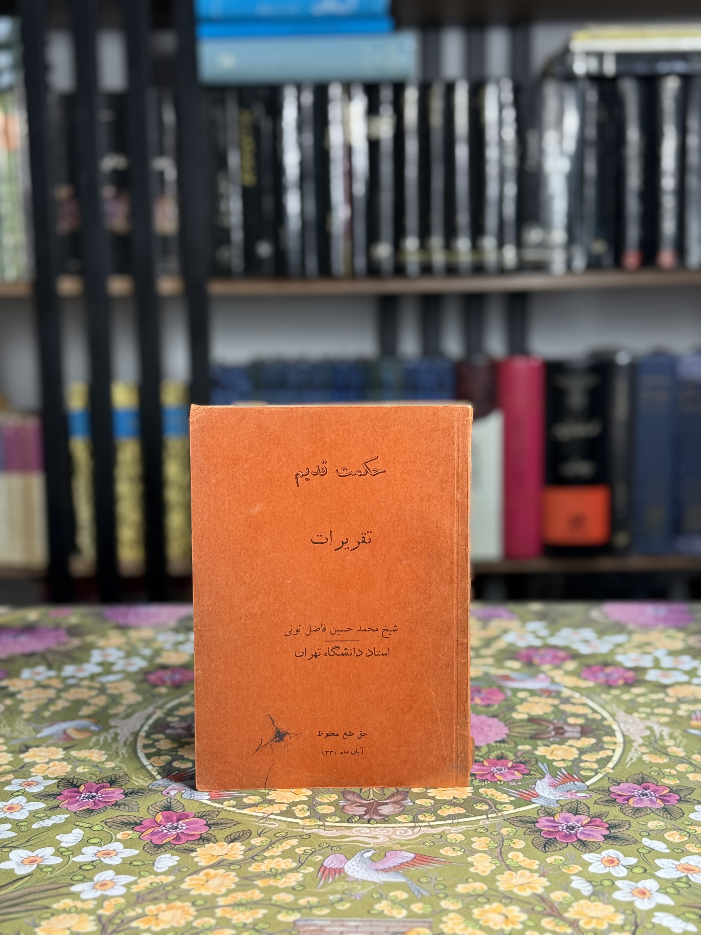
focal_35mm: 48
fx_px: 1296
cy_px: 468
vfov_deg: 39.7
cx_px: 350
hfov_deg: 30.3
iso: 125
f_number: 1.78
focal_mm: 6.76
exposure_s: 1/100
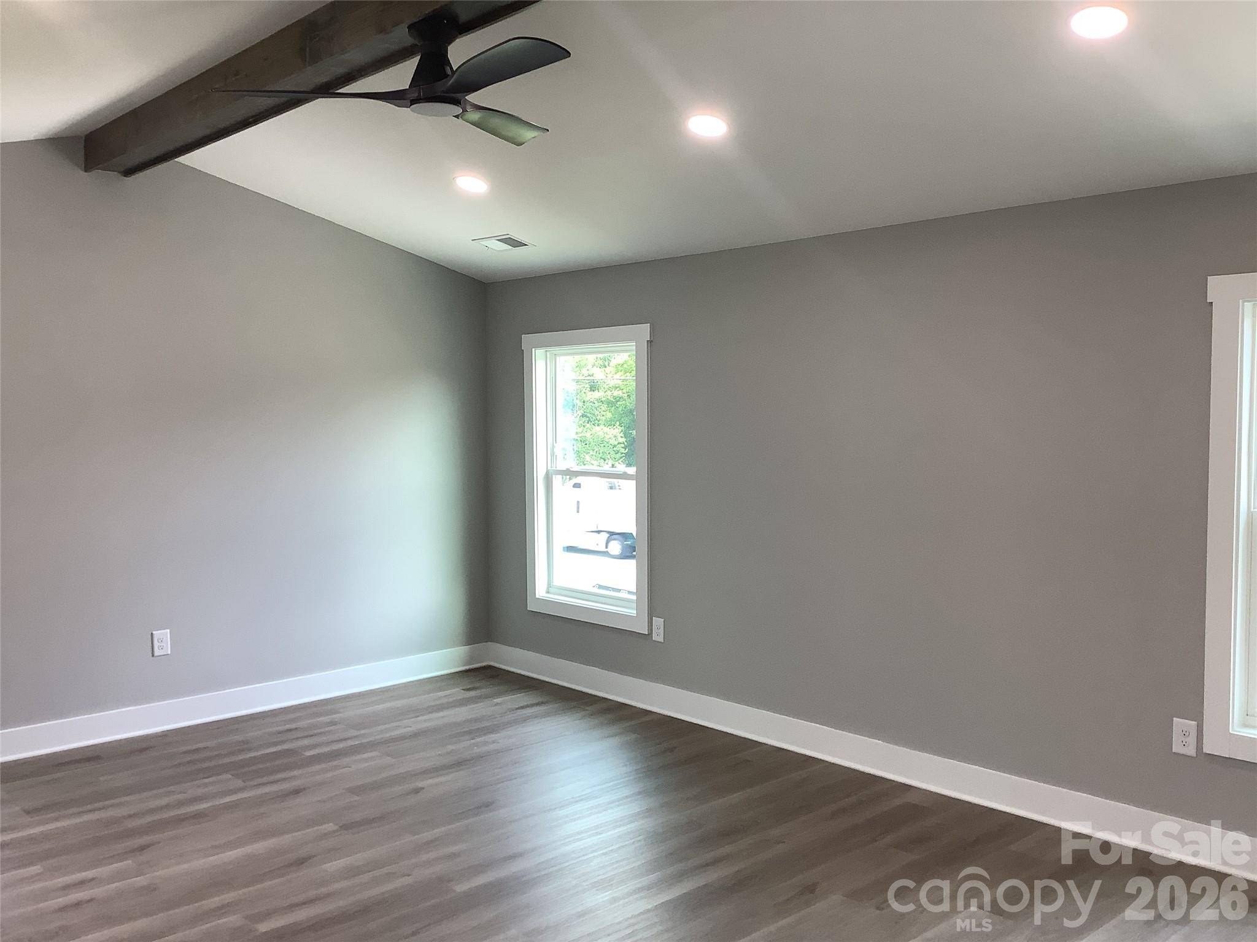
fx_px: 1126
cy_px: 471
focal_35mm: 31
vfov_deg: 45.4
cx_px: 628
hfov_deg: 58.4
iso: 64
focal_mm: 3.3
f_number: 2.4
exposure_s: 1/60
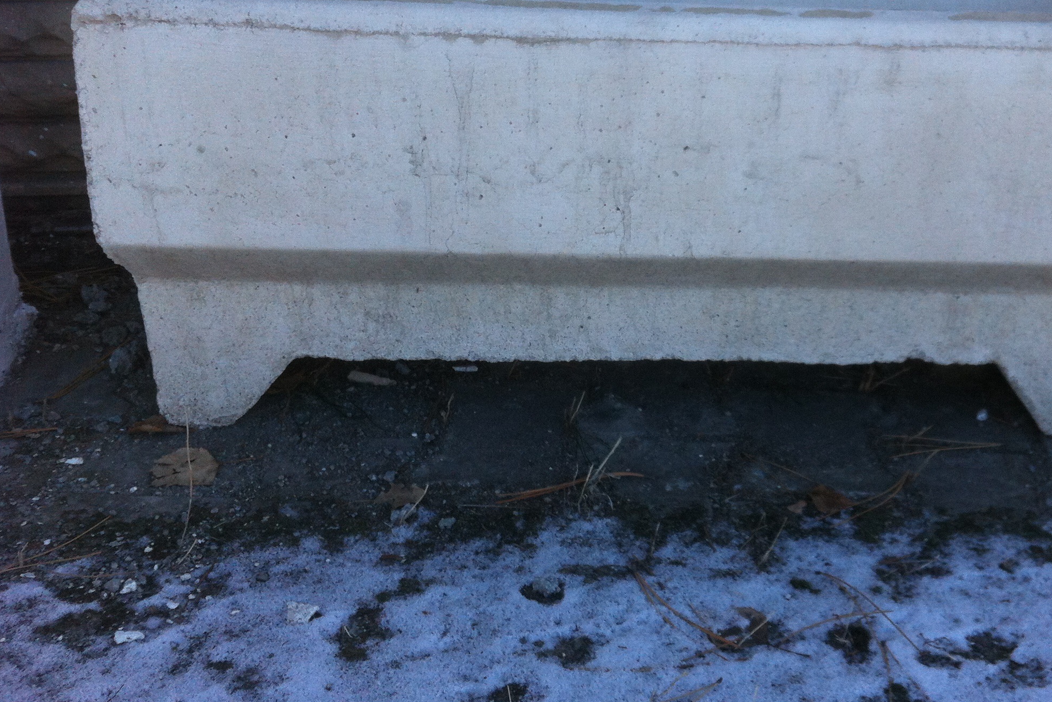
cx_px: 672
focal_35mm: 48
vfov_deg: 27.9
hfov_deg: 40.8
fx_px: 1403
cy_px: 249
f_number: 2.8
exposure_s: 1/478
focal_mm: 3.85
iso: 80
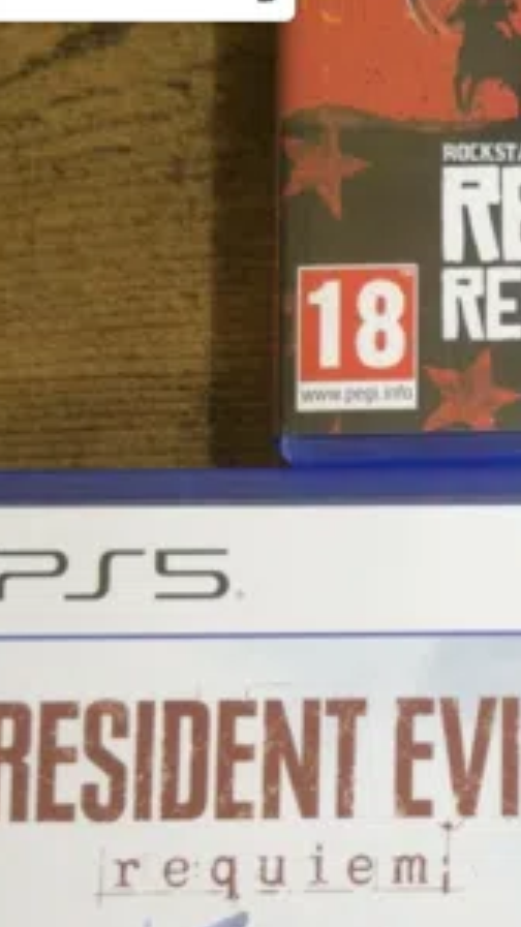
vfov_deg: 37.2
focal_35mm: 56
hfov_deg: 19.0
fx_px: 1377
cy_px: 468
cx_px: 763
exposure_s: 1/33
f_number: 1.78
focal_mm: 6.76
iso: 320
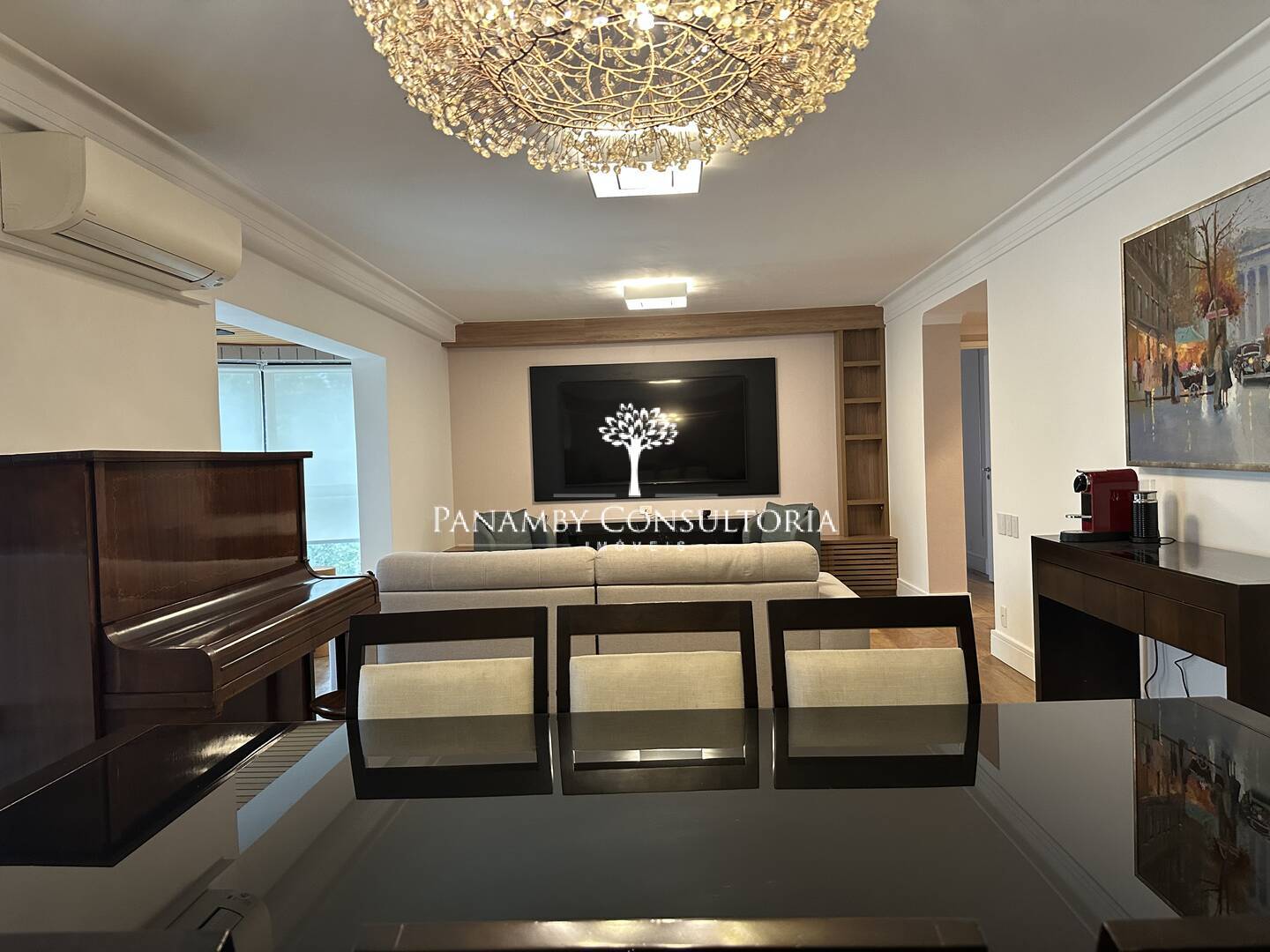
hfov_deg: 71.6
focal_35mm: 24
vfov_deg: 56.8
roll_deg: +1.5
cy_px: 476
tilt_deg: -1.4
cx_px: 635
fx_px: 881
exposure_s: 1/60
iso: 320
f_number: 1.78
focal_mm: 6.86
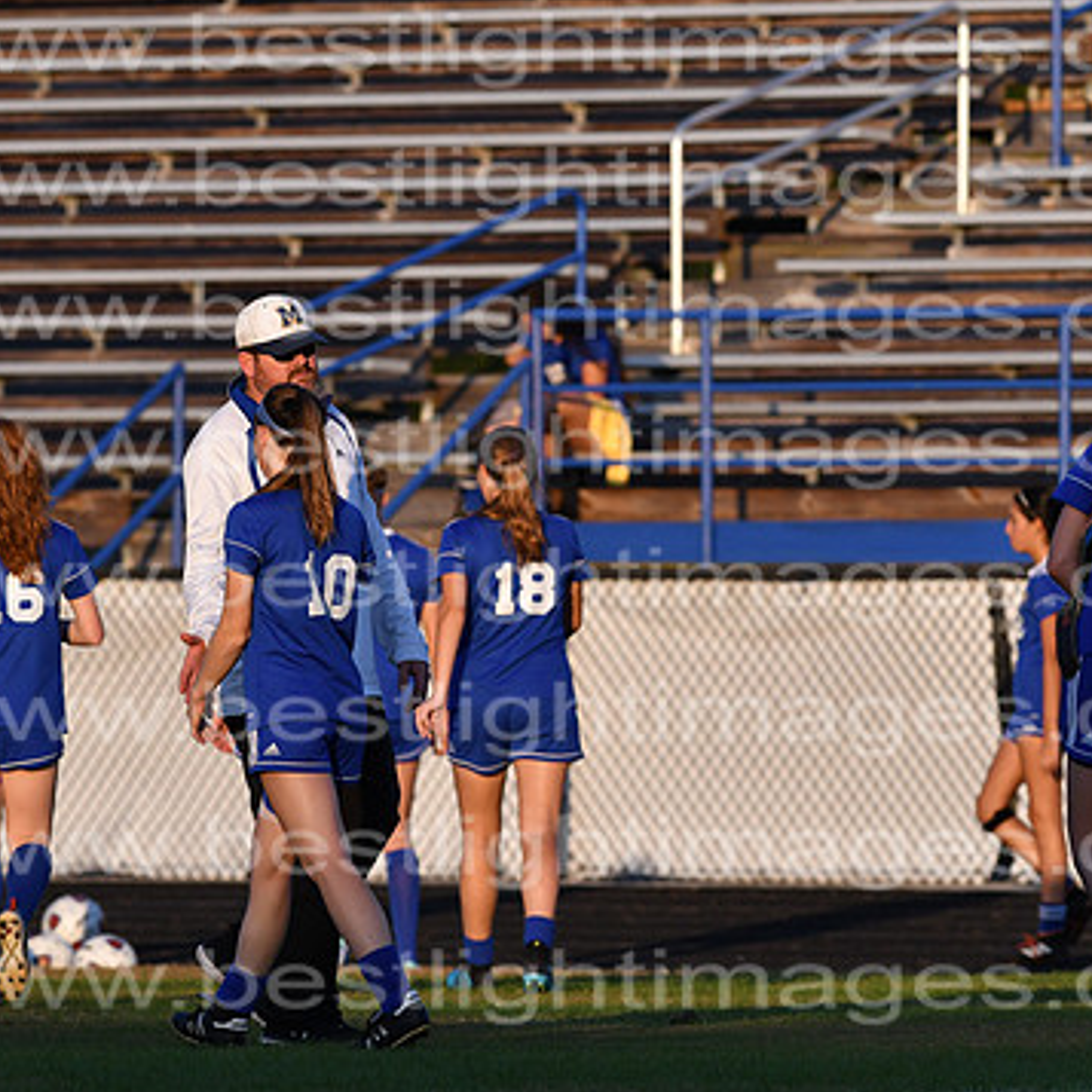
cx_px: 603
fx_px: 22164
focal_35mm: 621
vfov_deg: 2.8
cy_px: 518
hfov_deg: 2.8
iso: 640
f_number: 5.6
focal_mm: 300
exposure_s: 1/3200
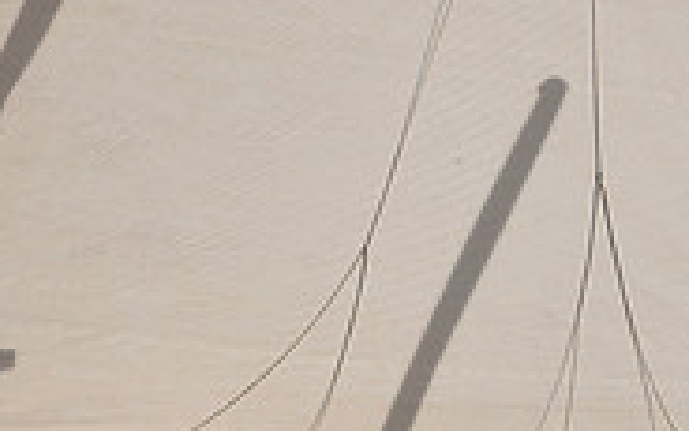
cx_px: 603
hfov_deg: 16.5
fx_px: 2347
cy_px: 504
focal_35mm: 125
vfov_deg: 10.3
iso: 400
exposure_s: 1/1600
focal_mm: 39
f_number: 6.3
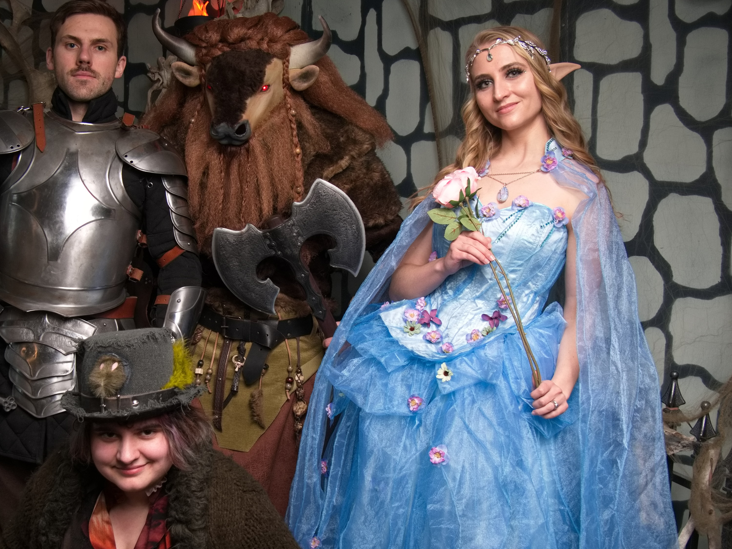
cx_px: 287
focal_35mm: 43
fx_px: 910
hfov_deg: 43.6
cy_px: 355
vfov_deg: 33.4
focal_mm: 14
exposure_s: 1/50
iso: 200
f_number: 3.9
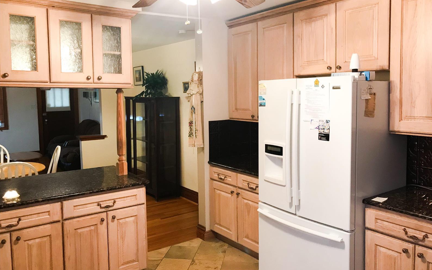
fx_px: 353
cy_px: 124
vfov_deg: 41.8
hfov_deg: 62.9
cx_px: 218
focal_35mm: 30
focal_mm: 3.99
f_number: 1.8
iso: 50
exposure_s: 1/15
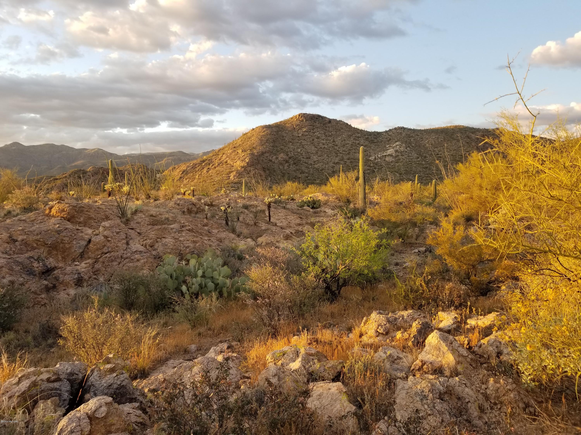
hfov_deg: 67.3
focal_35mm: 26
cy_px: 218
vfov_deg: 53.1
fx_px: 436
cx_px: 290
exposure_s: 1/214
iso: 50
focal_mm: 4.25
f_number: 1.7
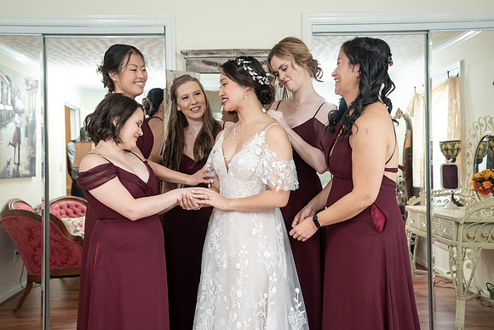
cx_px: 247
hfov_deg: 47.0
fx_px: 568
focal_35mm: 41
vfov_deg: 32.4
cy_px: 165
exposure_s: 1/200
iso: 2000
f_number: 4
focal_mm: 40
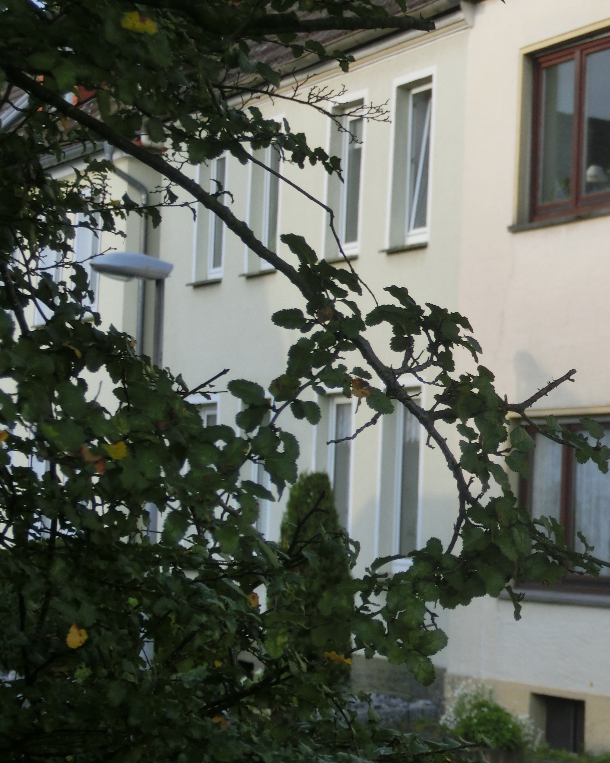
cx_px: 638
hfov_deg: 12.6
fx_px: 2731
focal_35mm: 121
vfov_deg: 15.9
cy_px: 342
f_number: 4.7
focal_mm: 12.1
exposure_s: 1/125
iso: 80
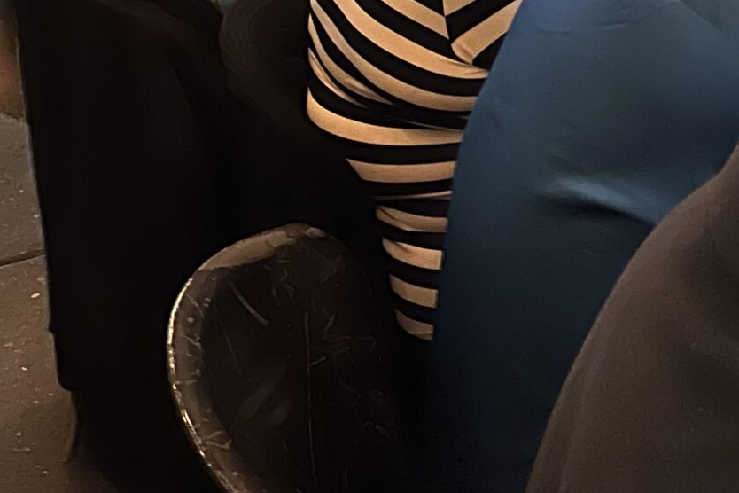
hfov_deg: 21.8
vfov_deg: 14.9
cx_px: 990
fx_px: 1704
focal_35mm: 83
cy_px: -314
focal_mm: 5.1
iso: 1000
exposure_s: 1/20
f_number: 1.6
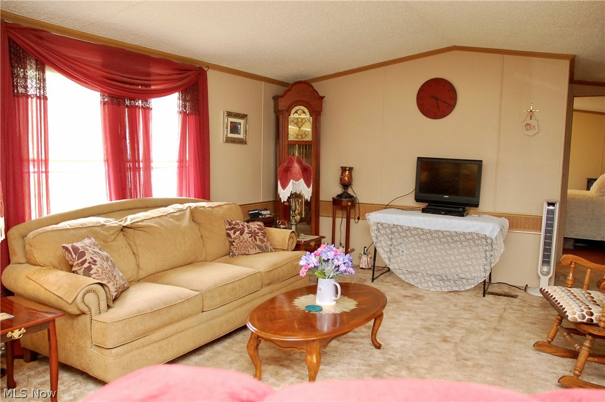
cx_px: 302
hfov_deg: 67.4
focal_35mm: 27
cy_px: 201
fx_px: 453
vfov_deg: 47.8
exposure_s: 1/60
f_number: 4
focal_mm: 18
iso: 1000
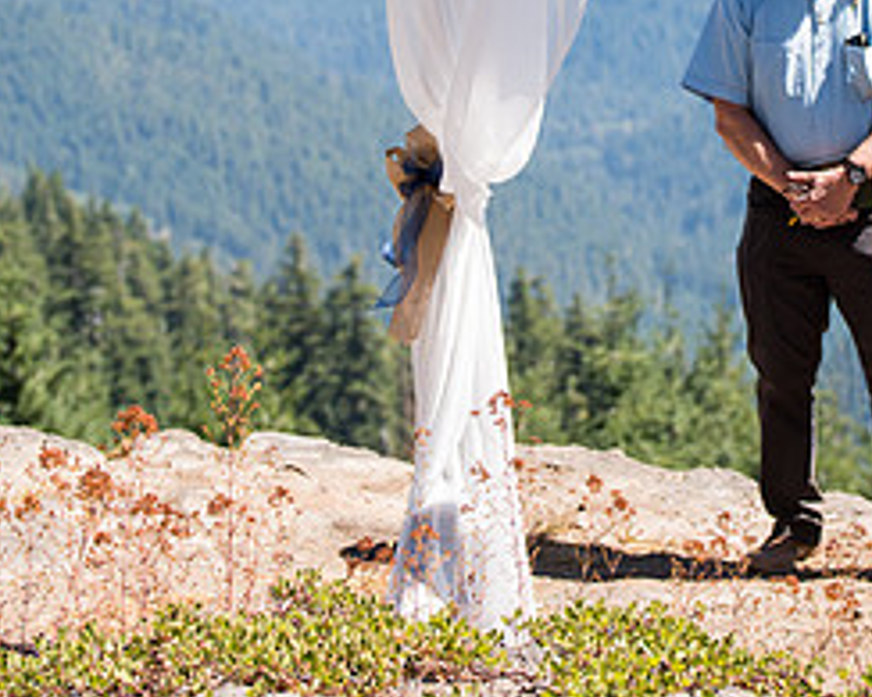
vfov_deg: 7.9
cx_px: 635
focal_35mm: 195
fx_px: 5031
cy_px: -38
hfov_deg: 9.9
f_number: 4
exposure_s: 1/400
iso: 100
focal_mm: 70
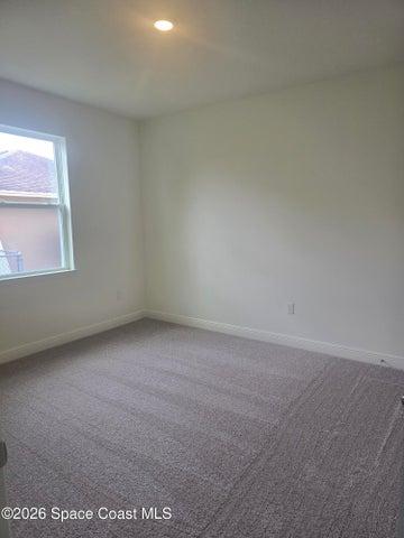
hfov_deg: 58.9
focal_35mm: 23
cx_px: 202
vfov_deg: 73.9
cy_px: 269
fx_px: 358
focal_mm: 6.3
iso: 40
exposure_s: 1/120
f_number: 1.7
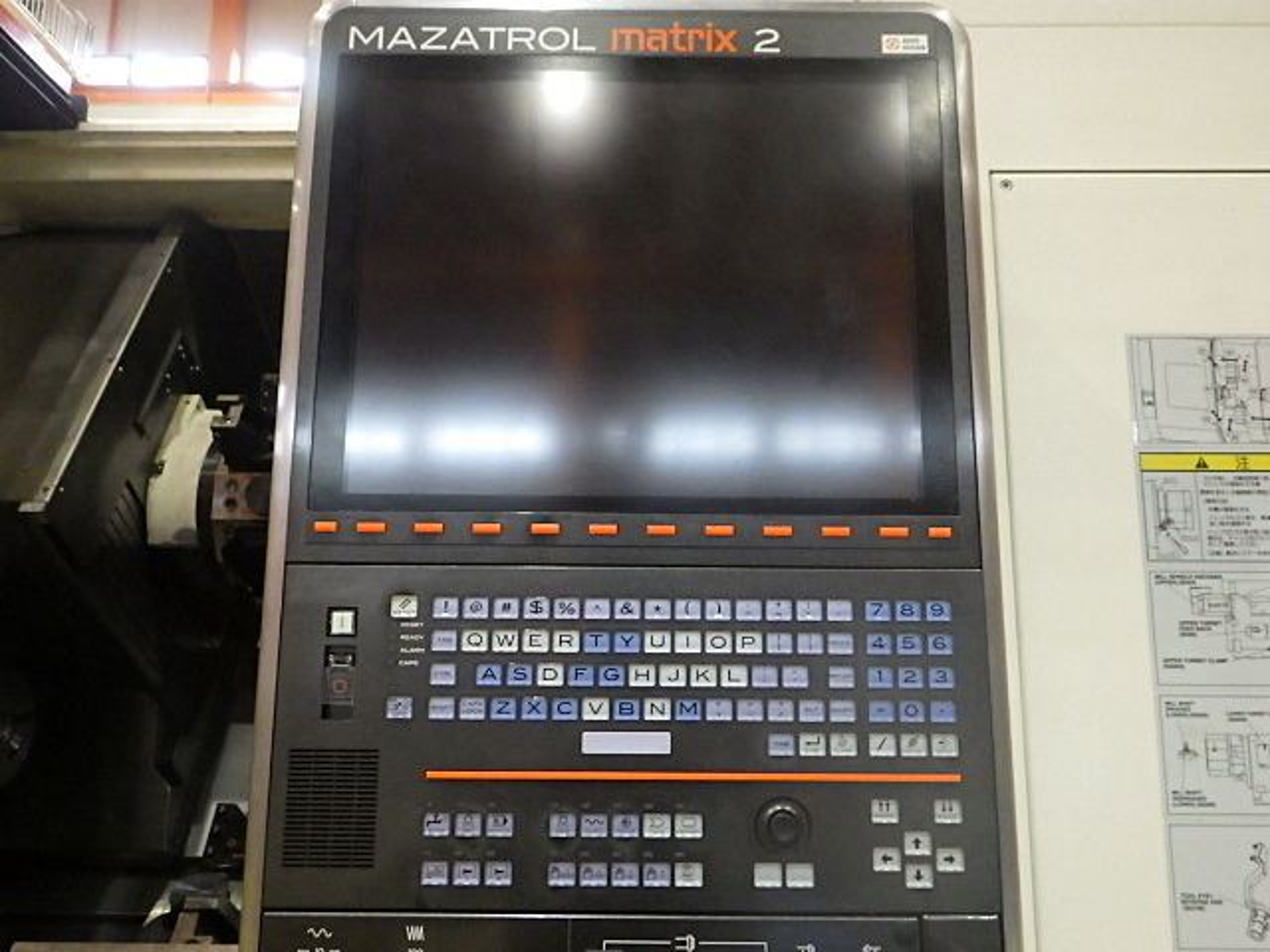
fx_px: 1027
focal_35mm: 28
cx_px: 635
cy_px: 476
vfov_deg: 49.7
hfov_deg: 63.4
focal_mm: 5
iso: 1600
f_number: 3.5
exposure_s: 1/45
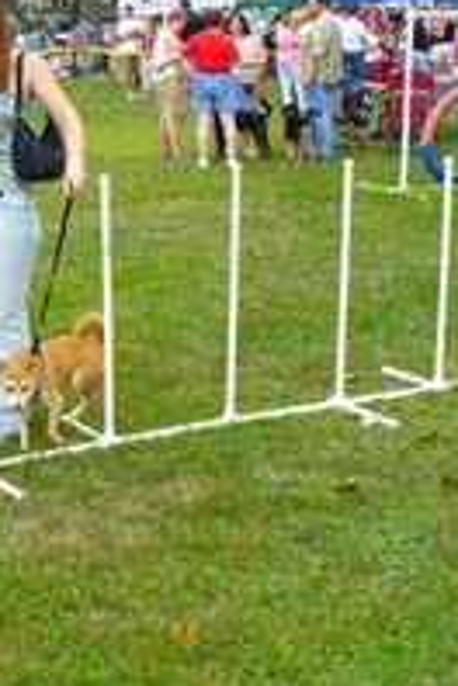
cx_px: 7
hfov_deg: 19.0
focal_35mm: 70
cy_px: 392
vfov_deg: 28.8
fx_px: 1336
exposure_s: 1/125
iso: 80
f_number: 2.8
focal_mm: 6.1
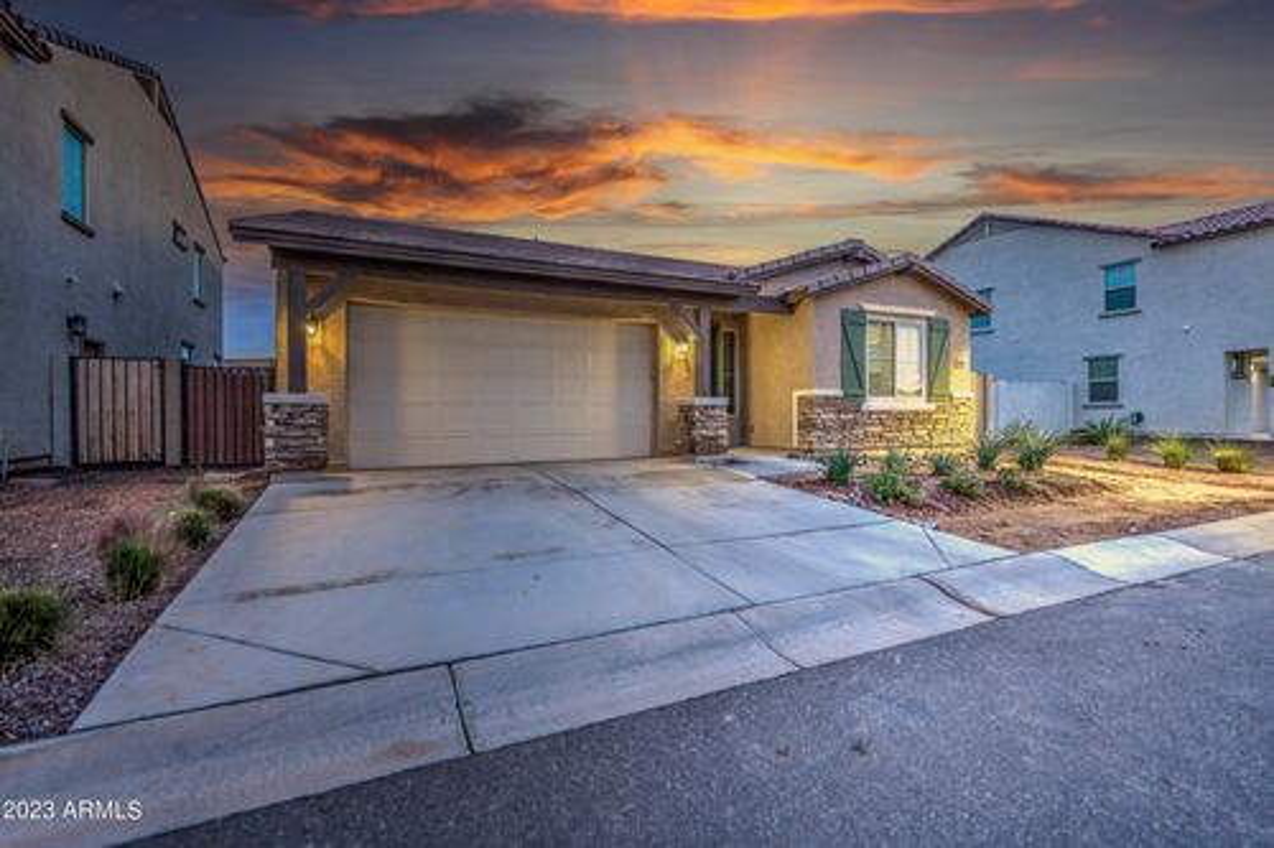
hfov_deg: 98.6
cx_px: 637
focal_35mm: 16
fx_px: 548
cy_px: 424
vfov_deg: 75.5
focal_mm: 15.5
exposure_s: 1/15
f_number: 2.8
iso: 200
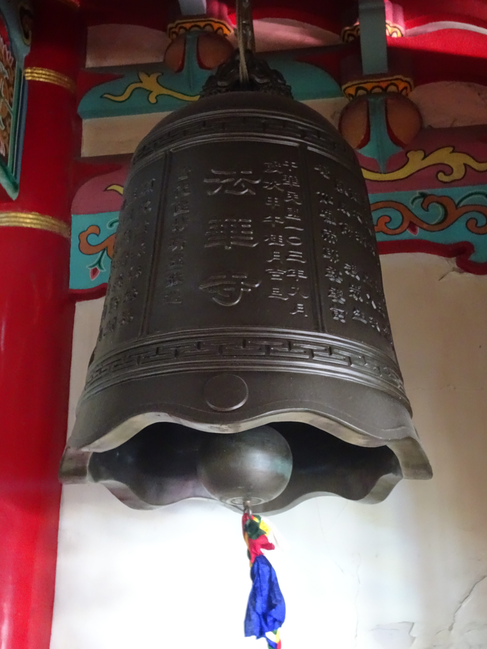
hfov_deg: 25.2
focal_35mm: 58
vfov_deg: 33.2
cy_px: 324
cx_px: 244
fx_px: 1088
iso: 1250
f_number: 4.5
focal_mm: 9.87
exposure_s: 1/4
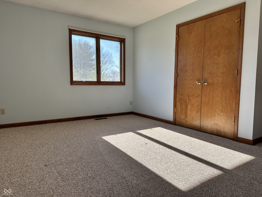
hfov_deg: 71.6
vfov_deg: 56.8
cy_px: 98
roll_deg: -0.7
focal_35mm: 24
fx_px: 182
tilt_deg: -4.2
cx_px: 131
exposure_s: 1/615
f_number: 1.78
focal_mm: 6.86
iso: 80
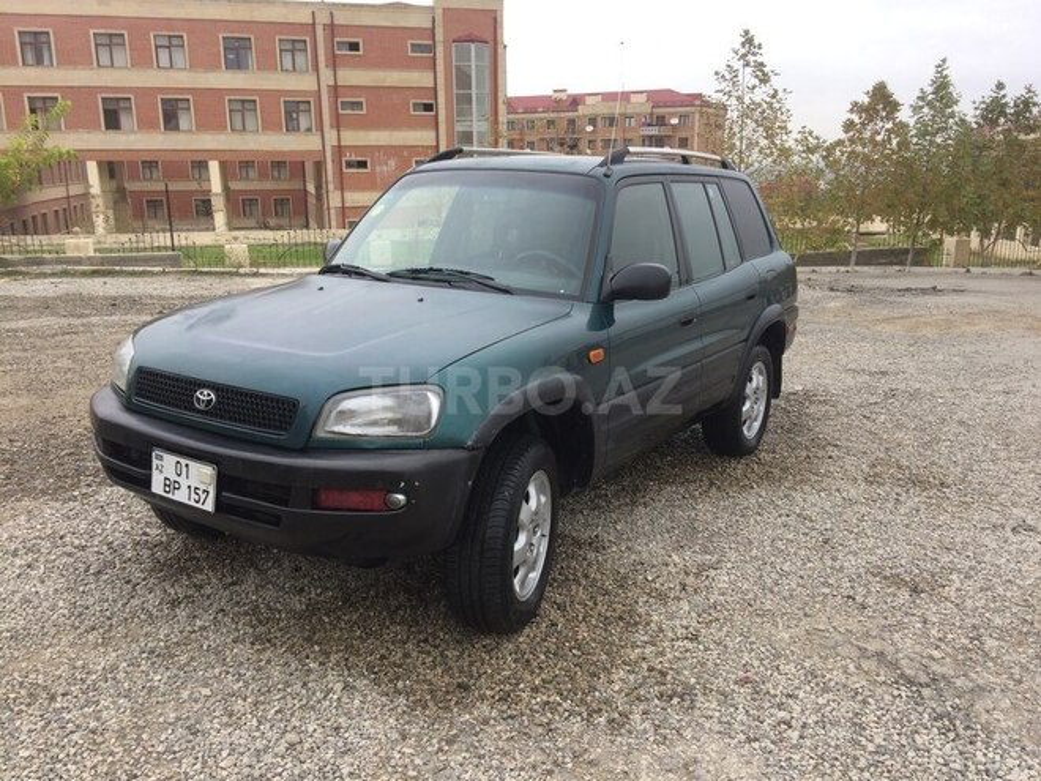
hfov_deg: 61.7
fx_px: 872
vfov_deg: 48.2
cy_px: 390
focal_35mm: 29
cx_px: 520
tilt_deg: -13.1
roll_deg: +0.3
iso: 32
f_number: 2.2
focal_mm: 4.15
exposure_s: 1/109
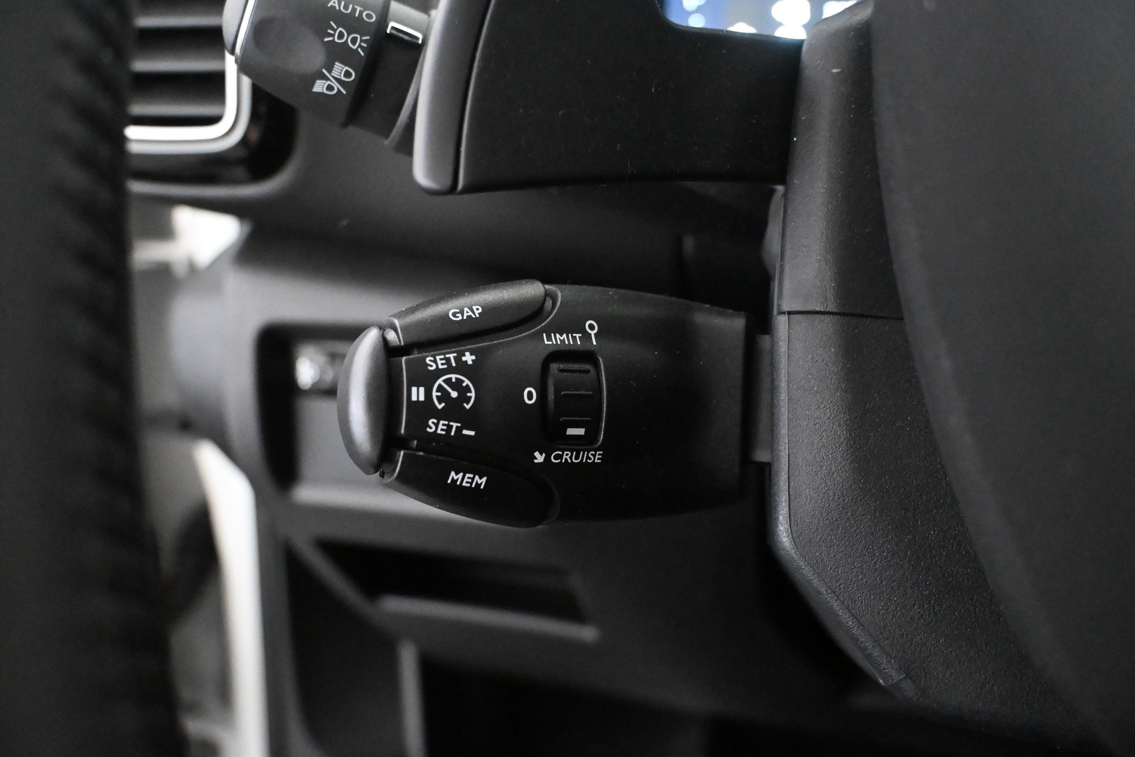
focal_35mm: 32
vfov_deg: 41.7
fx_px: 993
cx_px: 568
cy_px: 378
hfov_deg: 59.5
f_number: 4
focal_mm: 21
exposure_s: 1/60
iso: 11400
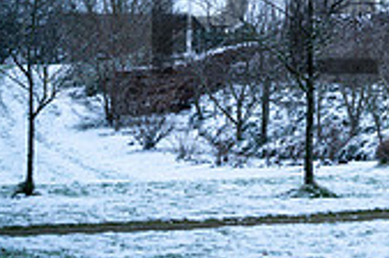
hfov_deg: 6.8
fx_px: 3192
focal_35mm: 296
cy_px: -103
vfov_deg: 4.6
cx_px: 635
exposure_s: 1/640
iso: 800
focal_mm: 86
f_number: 3.5
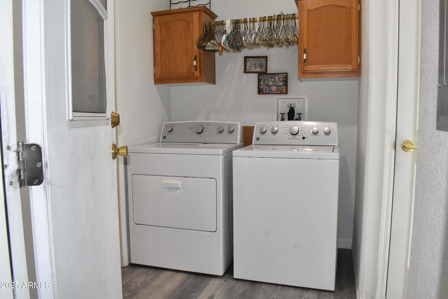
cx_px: 224
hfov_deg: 67.4
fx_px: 336
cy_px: 150
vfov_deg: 47.9
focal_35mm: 27
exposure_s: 1/125
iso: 5000
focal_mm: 18
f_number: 10
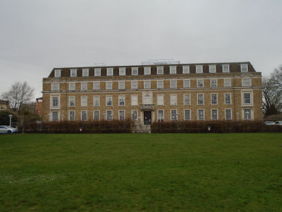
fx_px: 253
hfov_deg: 58.4
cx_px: 141
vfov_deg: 45.4
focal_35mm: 31
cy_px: 106
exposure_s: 1/320
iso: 100
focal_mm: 5.5
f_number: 3.5
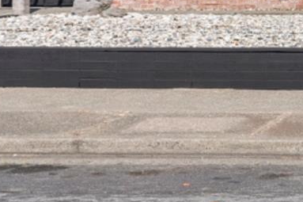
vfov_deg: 9.8
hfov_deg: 13.5
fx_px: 1153
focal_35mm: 137
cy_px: -82
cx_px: 544
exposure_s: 1/160
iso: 400
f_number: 8
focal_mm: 35
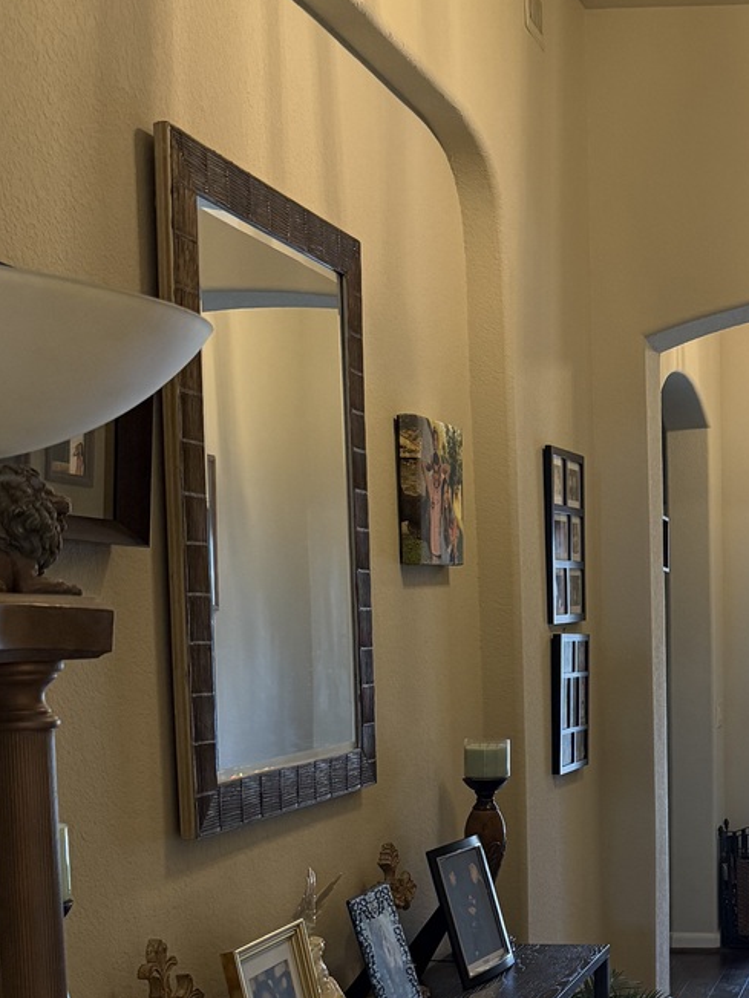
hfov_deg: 25.6
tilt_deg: -5.1
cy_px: 748
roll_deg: -0.1
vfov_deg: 35.4
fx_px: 1529
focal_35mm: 53
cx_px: 812
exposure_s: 1/120
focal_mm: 6.76
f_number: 1.78
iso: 320
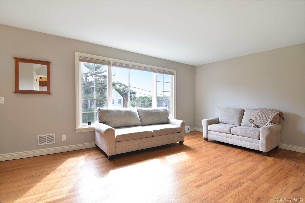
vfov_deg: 72.0
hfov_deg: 95.0
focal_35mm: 16
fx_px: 140
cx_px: 152
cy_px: 102
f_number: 8
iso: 640
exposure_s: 1/50
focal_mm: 11
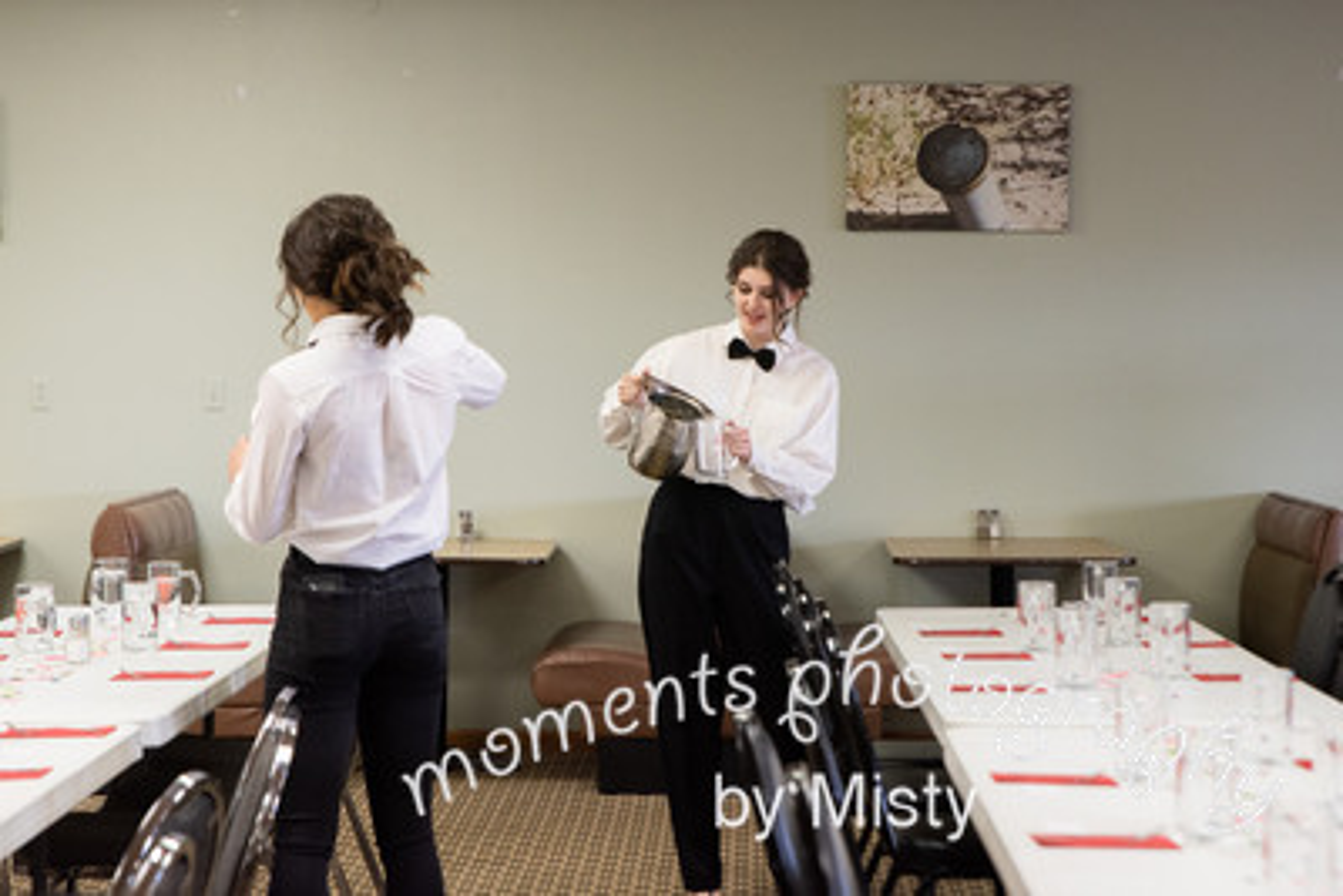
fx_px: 3161
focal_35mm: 85
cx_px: 673
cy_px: 363
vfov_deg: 16.1
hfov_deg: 24.0
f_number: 4
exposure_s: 1/125
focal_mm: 70
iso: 800
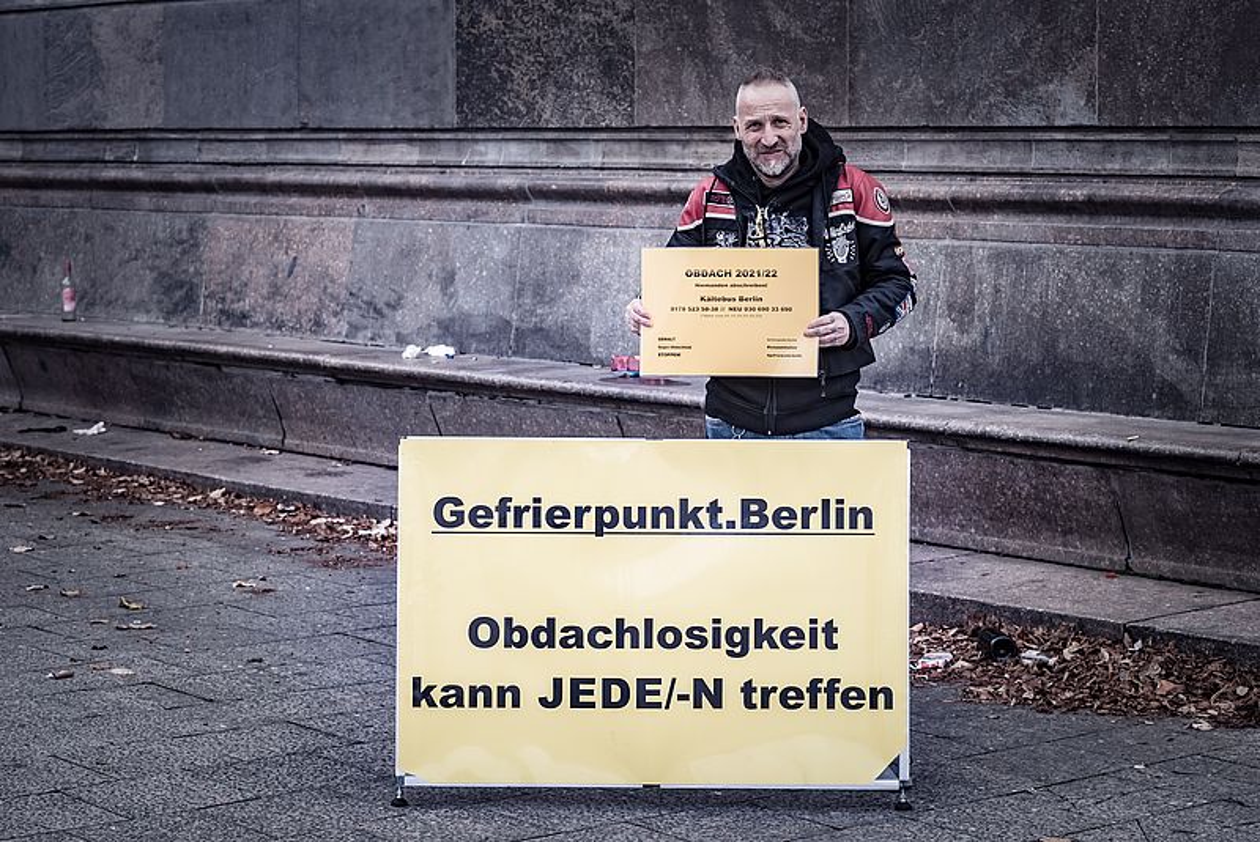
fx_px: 2978
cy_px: 421
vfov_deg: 16.1
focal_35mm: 85
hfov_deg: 23.9
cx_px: 630
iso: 500
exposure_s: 1/200
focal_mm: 85
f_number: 2.8
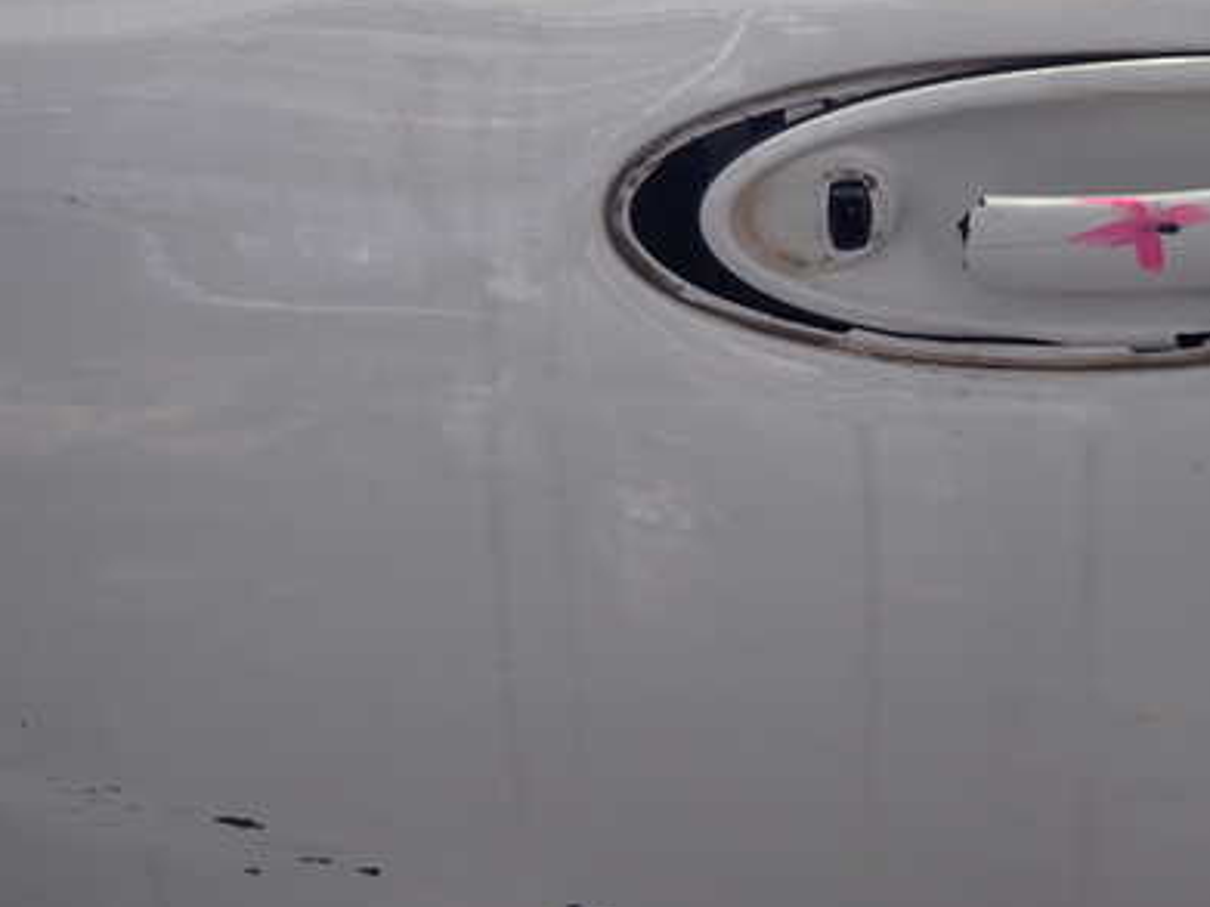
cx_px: 876
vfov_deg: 31.4
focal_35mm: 46
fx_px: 1607
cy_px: 359
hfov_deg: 40.3
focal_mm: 5.4
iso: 200
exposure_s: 1/80
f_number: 2.3
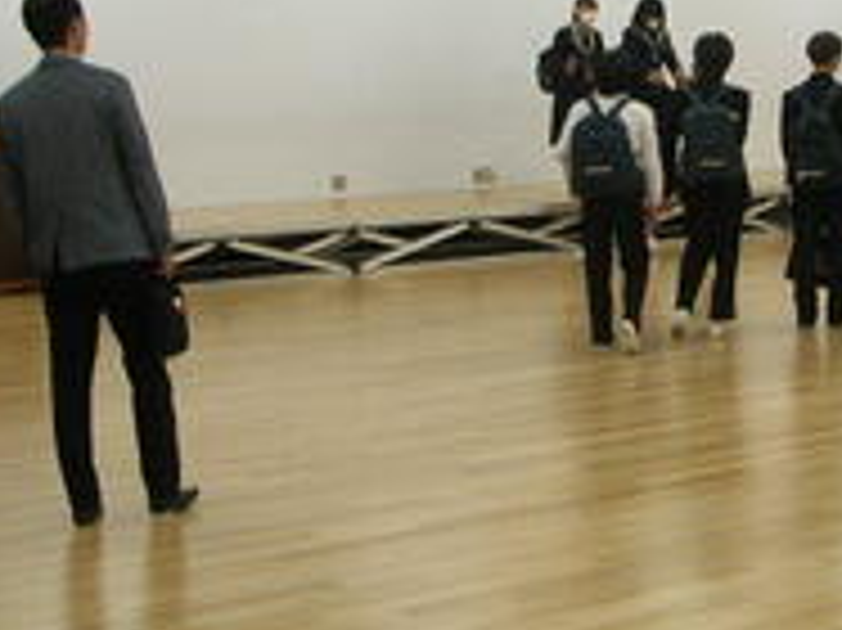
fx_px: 1823
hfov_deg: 25.4
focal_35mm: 75
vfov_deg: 19.5
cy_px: 198
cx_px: 707
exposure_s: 1/27
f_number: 2.8
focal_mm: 5.8
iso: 50
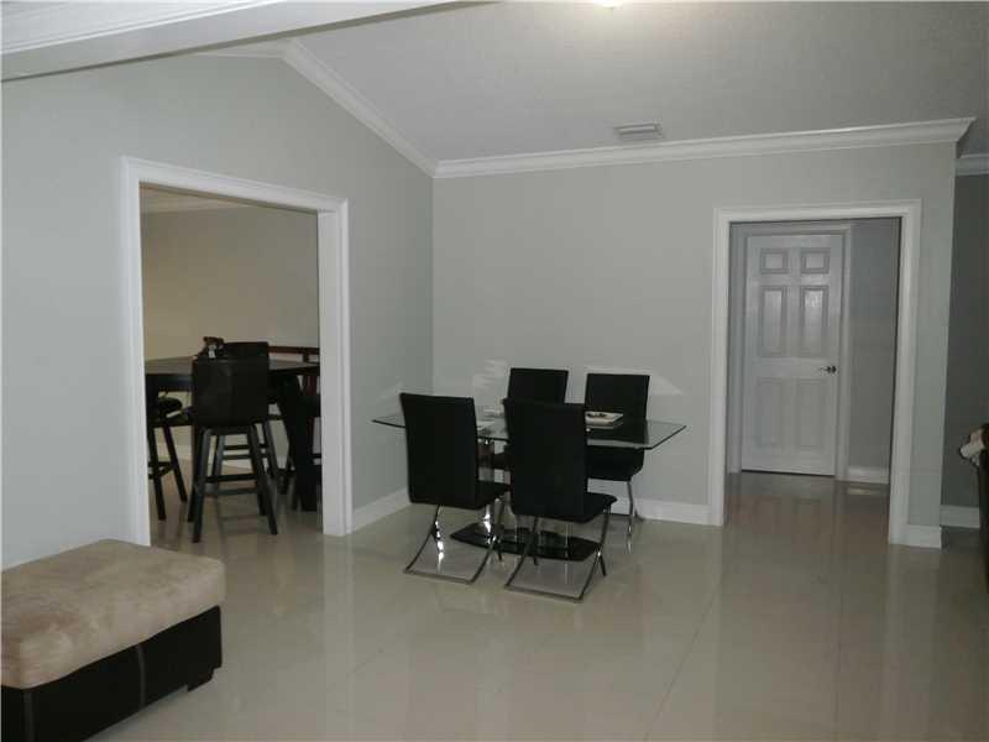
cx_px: 494
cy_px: 371
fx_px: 743
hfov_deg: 67.3
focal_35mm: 26
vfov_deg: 53.1
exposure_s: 1/30
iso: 250
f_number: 2.8
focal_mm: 4.7
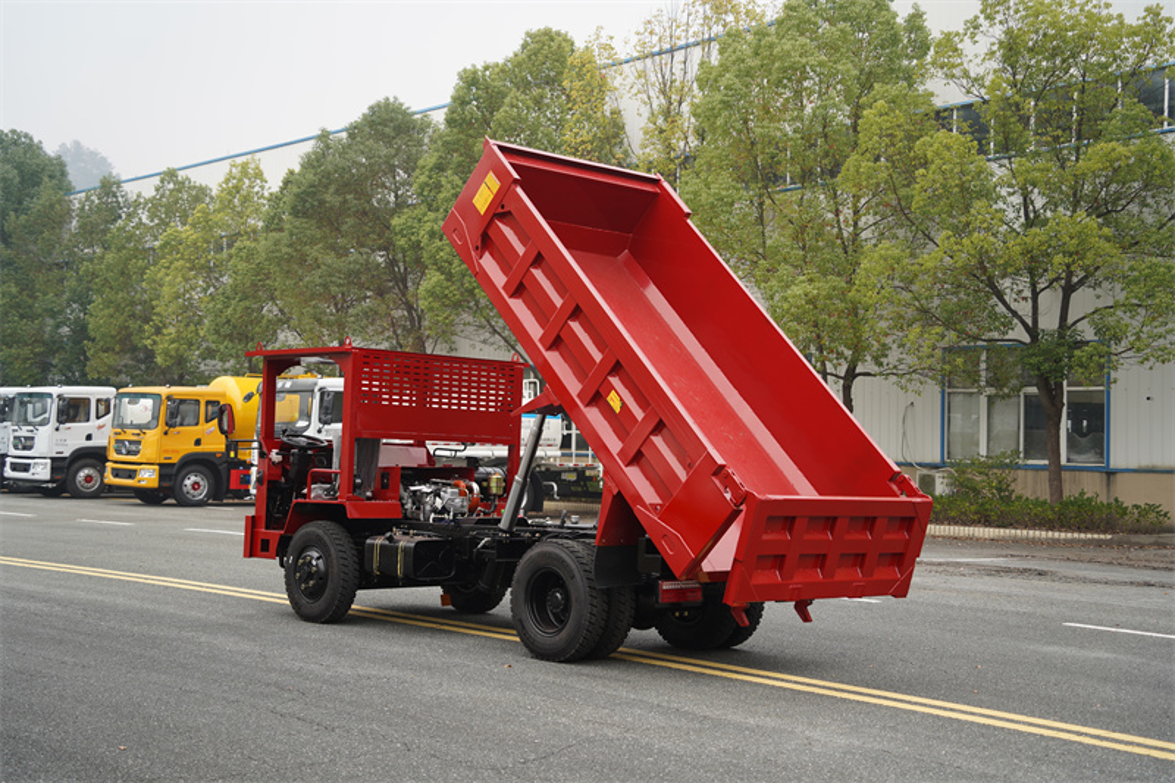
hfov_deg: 41.9
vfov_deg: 28.6
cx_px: 588
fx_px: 1534
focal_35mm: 47
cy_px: 392
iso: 100
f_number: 3.5
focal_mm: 47
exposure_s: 1/125
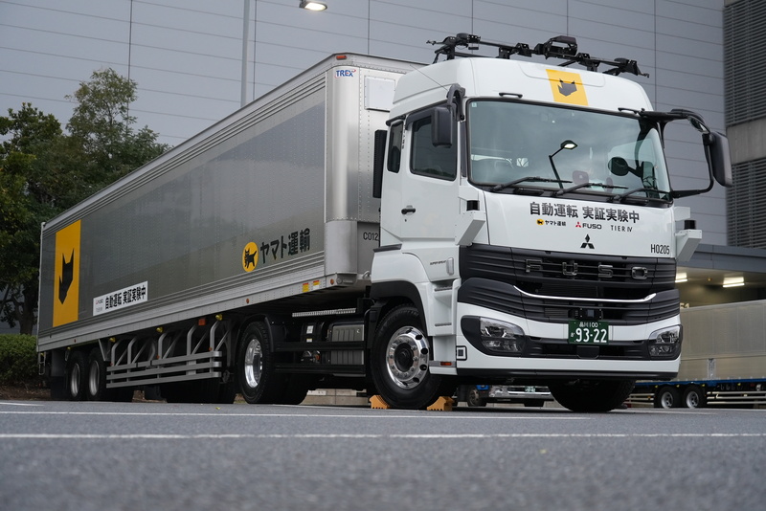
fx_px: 1213
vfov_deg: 23.8
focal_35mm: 57
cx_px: 383
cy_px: 256
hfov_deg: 35.0
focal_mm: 57
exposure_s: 1/160
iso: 2500
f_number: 4
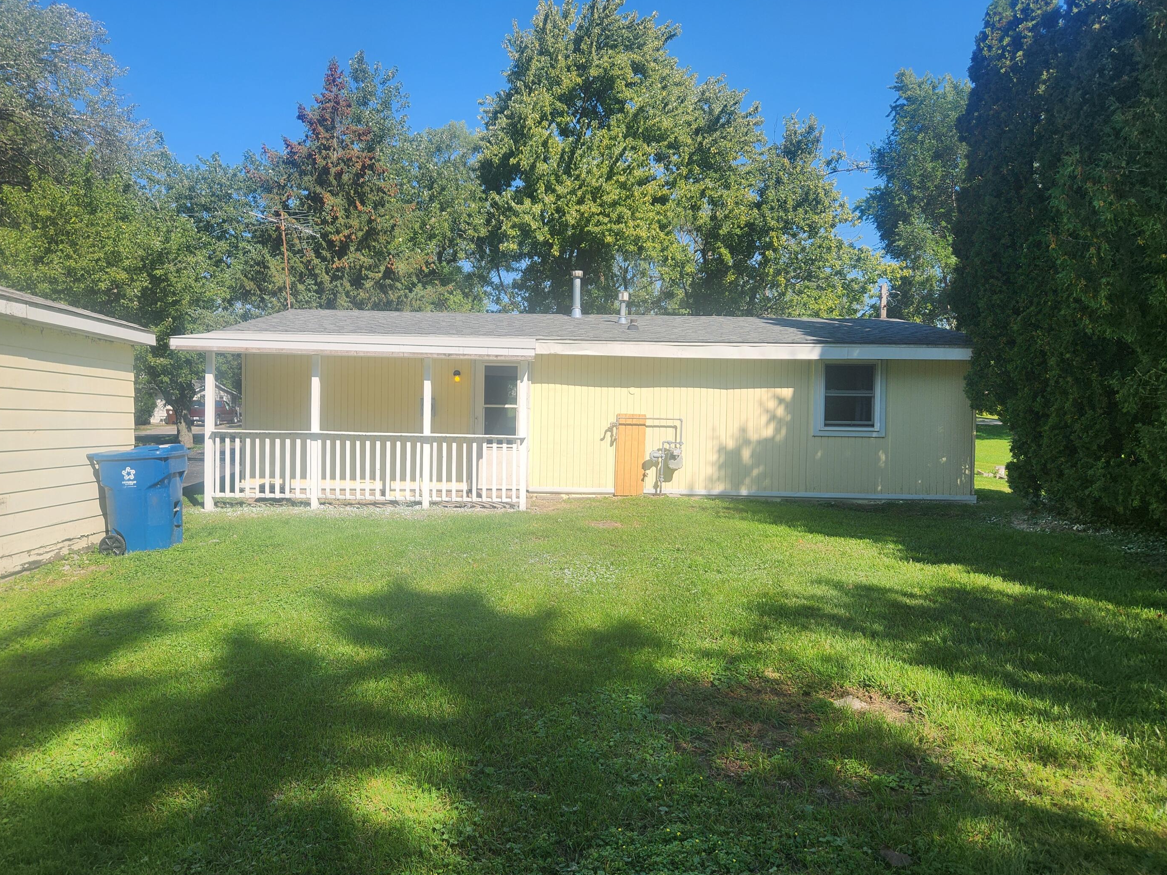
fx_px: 843
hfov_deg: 69.3
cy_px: 436
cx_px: 541
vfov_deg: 54.9
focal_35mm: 25
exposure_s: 1/1559
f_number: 1.8
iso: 20
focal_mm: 5.4
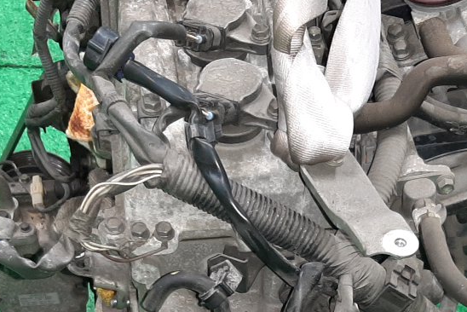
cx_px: 260
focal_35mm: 71
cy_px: 404
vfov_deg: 18.0
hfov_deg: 28.4
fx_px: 921
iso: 148
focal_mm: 3.93
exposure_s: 1/50
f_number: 1.7
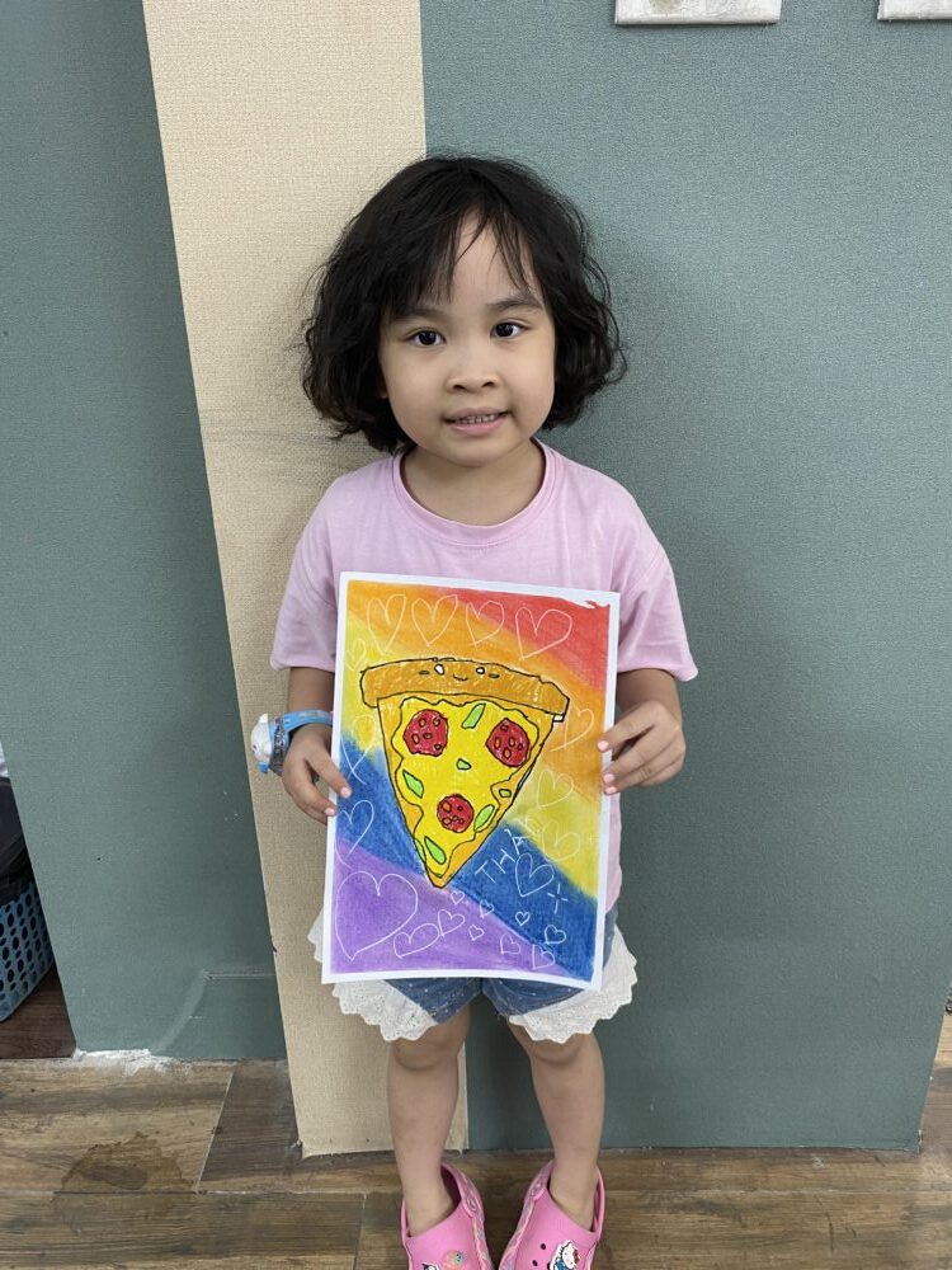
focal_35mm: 26
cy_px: 635
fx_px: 953
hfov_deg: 53.1
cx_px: 476
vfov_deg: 67.3
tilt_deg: -22.4
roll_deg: +1.0
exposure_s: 1/50
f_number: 1.8
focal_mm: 4.25
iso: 64
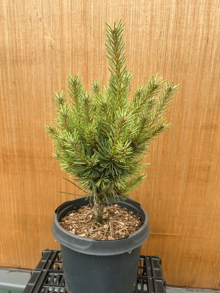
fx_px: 229
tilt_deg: -15.5
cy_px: 151
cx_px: 114
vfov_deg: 65.3
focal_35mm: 27
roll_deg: -2.8
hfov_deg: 51.3
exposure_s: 1/484
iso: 50
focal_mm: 5.1
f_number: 1.6
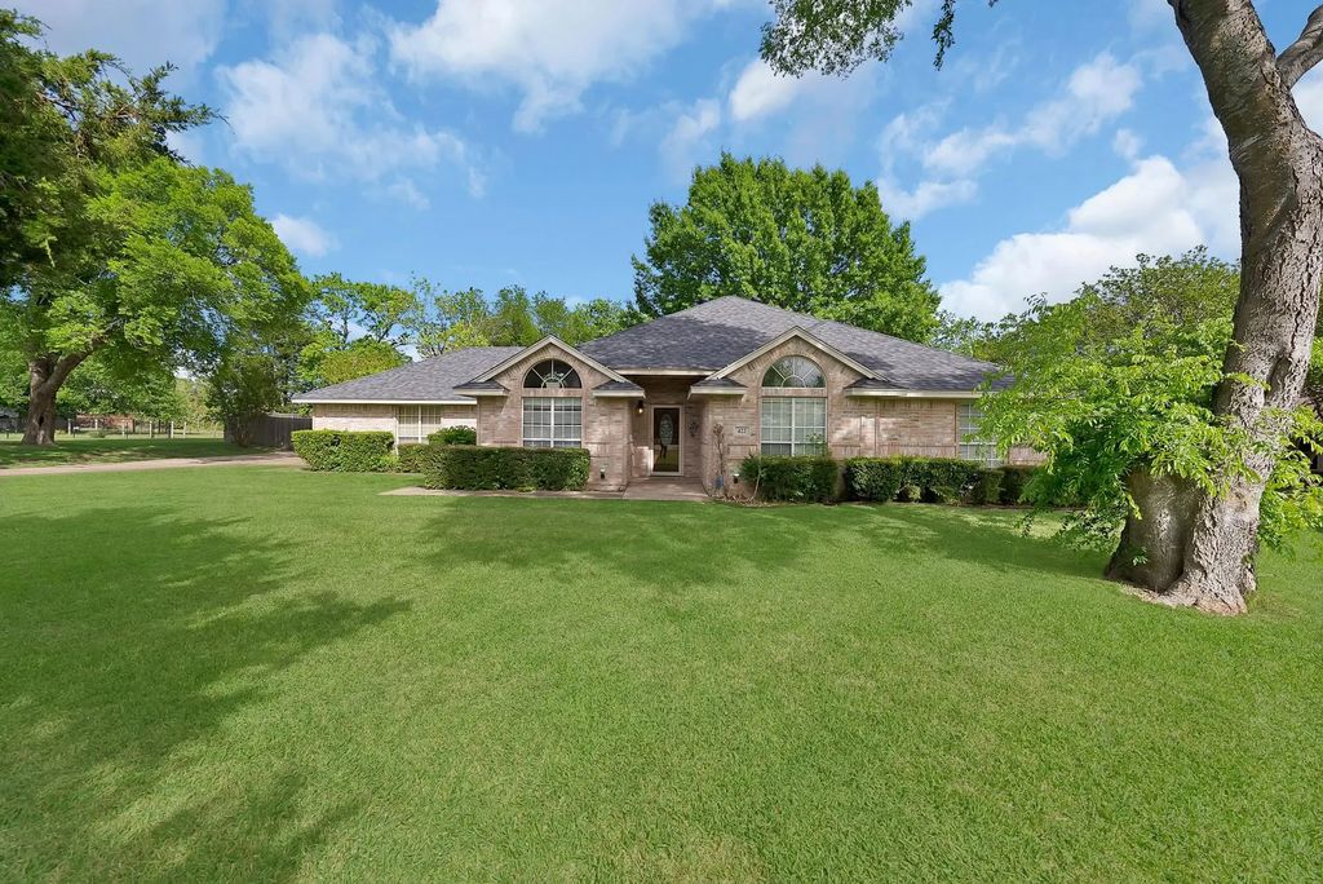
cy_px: 442
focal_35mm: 12
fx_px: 441
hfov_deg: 112.6
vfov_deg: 90.1
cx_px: 662
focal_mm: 12
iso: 640
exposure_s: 1/640
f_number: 5
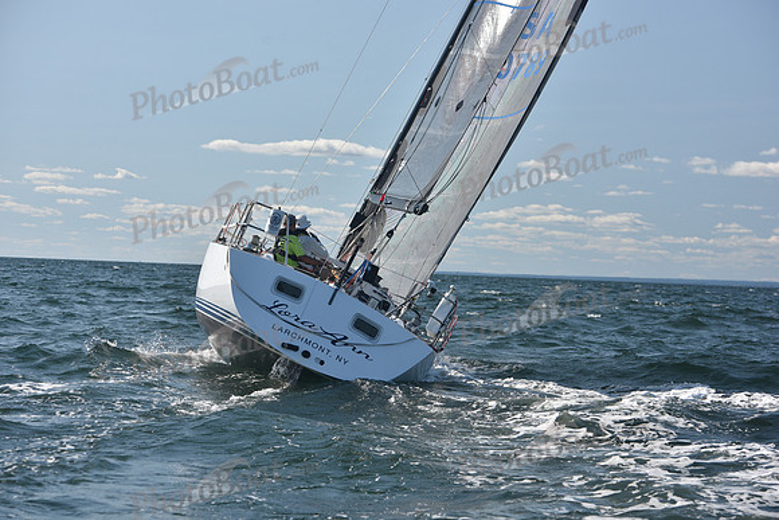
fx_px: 2056
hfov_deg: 21.5
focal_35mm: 95
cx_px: 390
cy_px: 260
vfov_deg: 14.4
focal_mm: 95
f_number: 5.6
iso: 250
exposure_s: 1/800
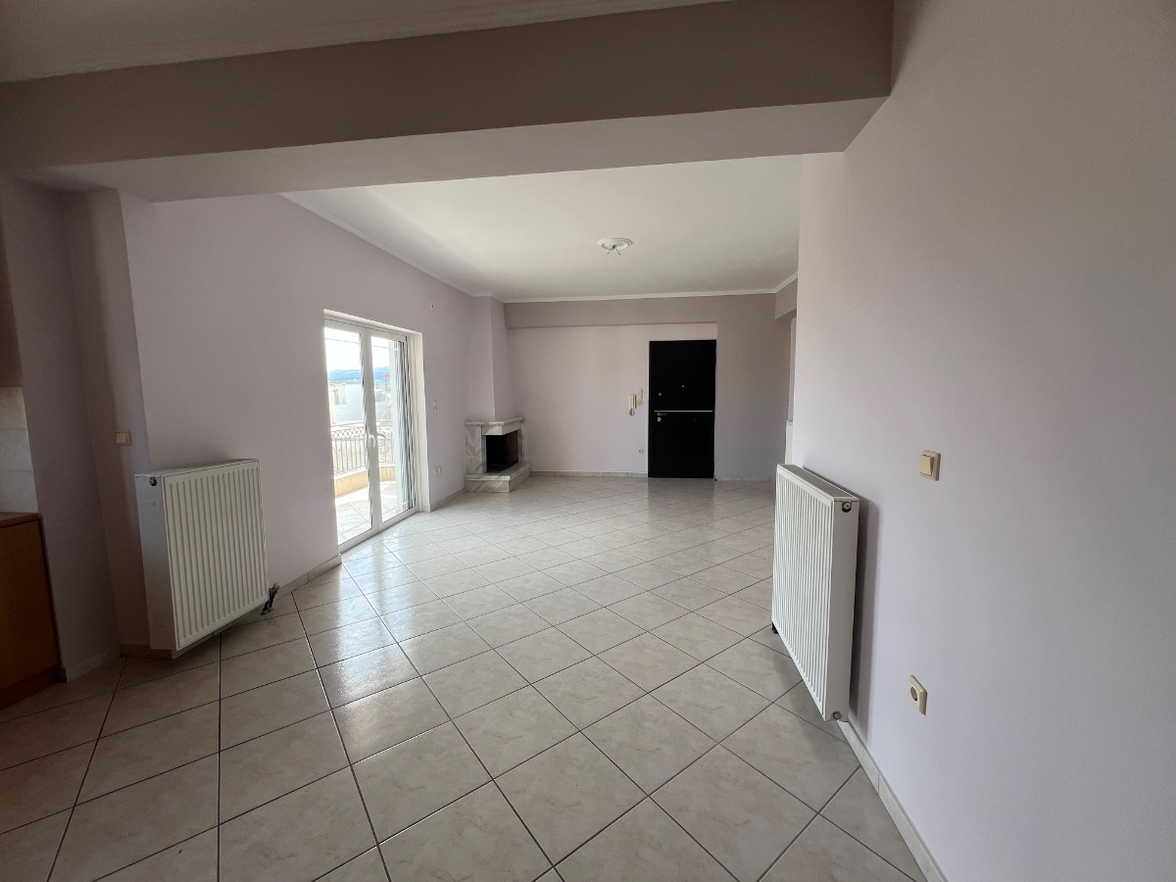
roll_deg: +0.7
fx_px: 442
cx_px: 588
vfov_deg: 89.9
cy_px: 441
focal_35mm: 13
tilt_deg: -5.8
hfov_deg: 106.2
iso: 32
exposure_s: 1/132
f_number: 1.8
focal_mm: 1.57
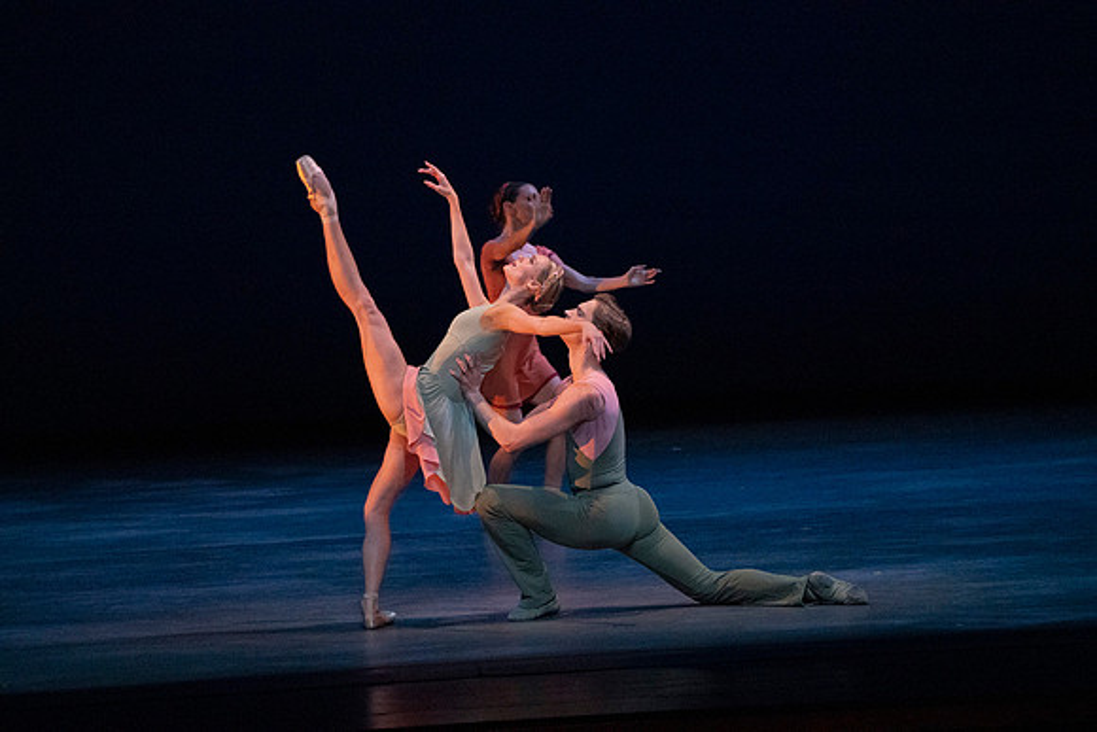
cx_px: 548
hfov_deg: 6.9
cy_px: 366
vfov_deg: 4.6
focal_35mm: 300
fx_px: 9143
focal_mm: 300
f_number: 6.3
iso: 16000
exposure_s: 1/400
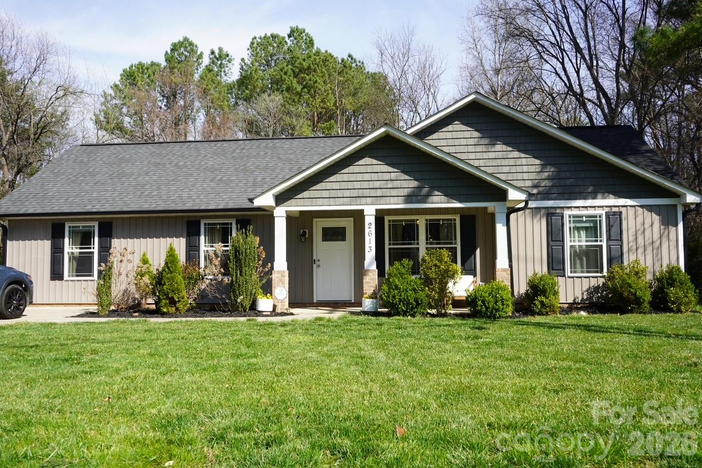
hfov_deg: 63.6
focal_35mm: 29
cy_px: 234
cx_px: 351
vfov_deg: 45.0
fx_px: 566
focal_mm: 29
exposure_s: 1/125
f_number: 8
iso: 100
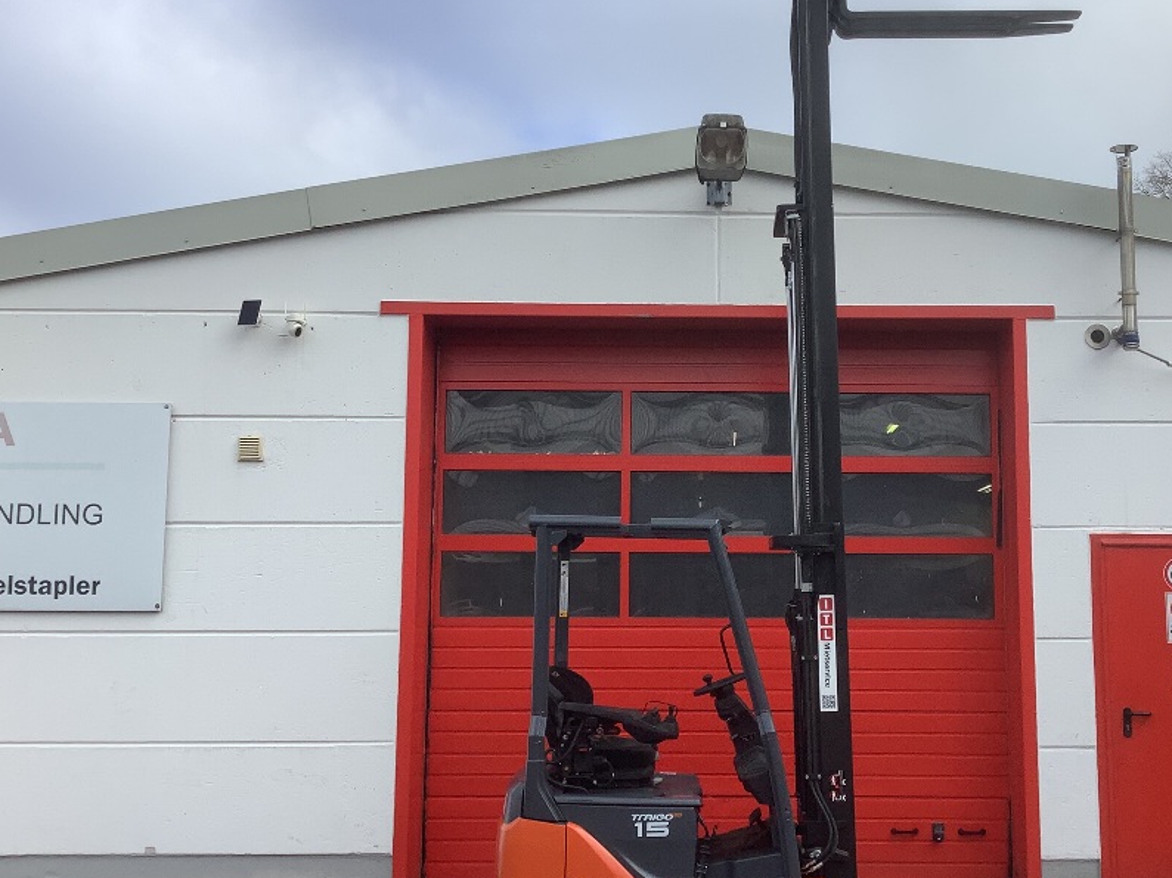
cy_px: 450
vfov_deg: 35.9
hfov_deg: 46.4
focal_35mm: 40
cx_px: 729
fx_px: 1354
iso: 25
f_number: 2.4
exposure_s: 1/715
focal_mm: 3.3
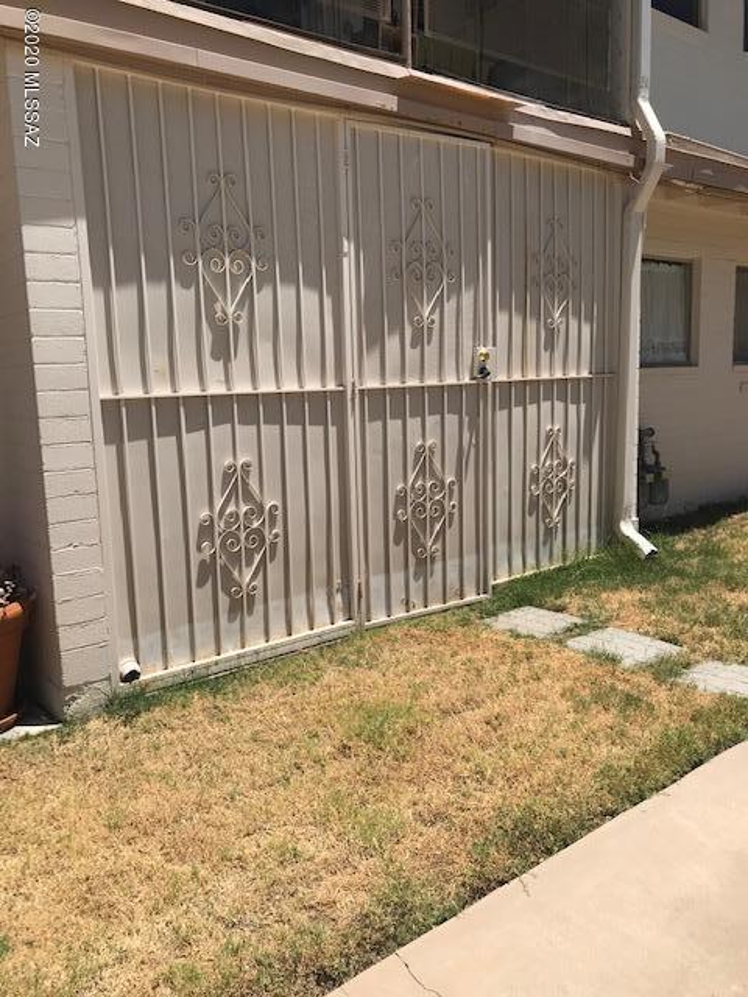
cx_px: 374
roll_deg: +1.3
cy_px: 498
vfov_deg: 63.4
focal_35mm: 28
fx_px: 807
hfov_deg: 49.7
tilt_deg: -8.1
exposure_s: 1/3831
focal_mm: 3.99
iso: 20
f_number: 1.8
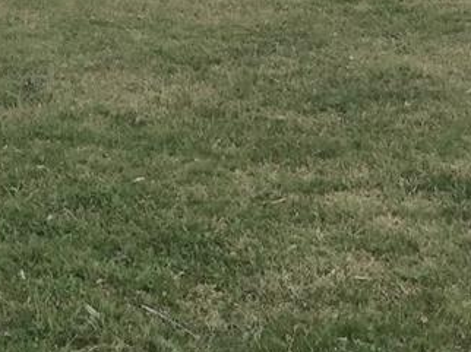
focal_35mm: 135
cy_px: -245
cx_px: 192
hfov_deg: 14.6
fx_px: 1835
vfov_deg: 10.4
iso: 32
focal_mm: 4.15
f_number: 2.2
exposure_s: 1/341
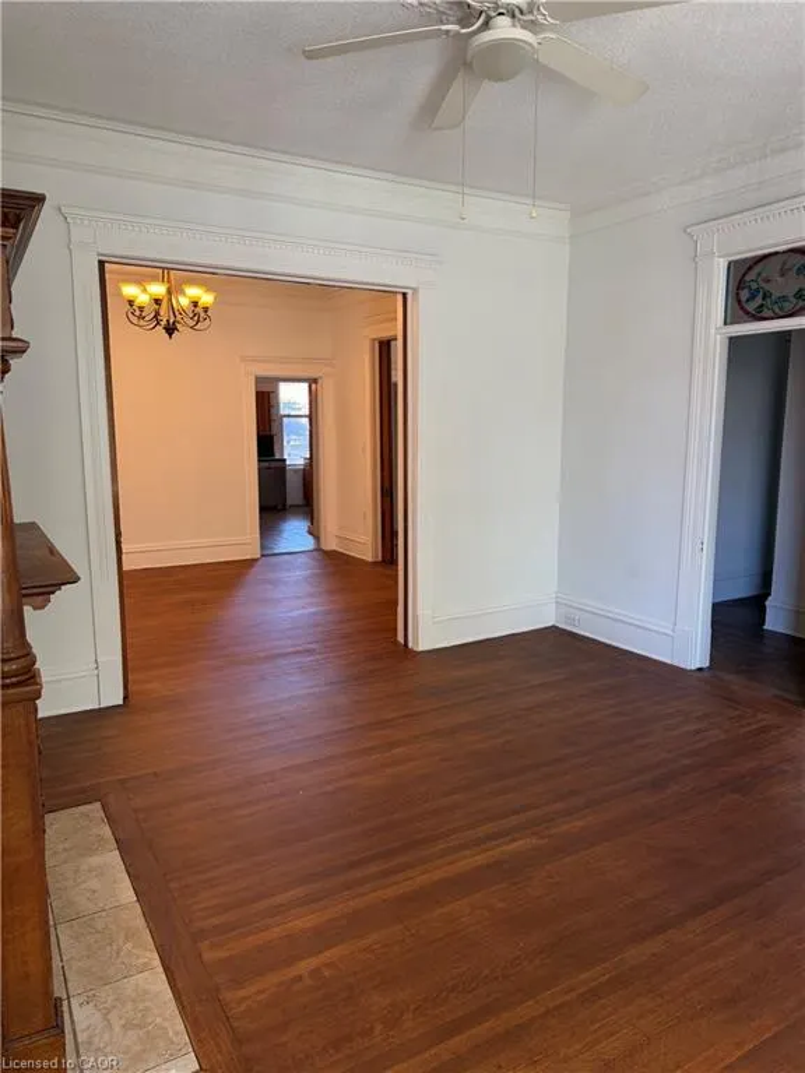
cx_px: 402
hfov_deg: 56.8
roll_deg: +0.0
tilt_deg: -8.8
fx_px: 744
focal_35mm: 24
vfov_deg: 71.6
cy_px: 536
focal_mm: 6.76
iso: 200
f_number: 1.78
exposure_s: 1/83
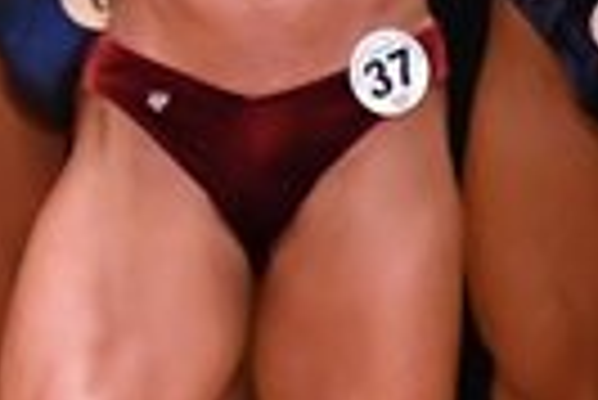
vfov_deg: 0.9
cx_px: -1108
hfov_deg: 1.3
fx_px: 26174
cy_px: 139
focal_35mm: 1574
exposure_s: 1/400
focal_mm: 180
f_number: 5.6
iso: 5000
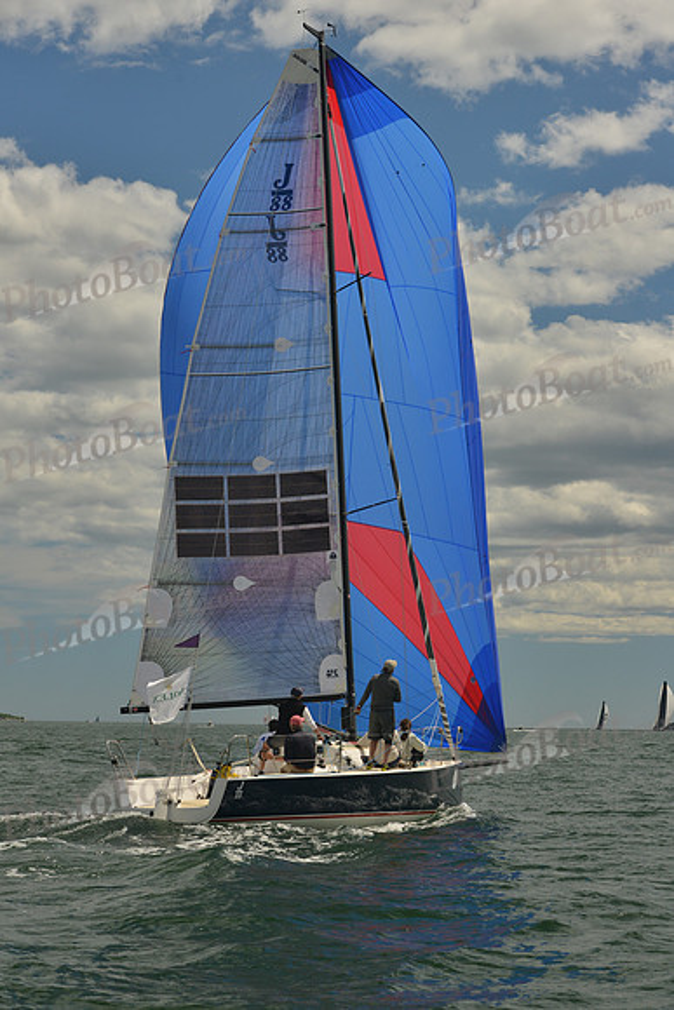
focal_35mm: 70
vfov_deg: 28.8
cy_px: 505
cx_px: 337
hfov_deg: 19.5
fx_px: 1965
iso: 400
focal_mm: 70
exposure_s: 1/1000
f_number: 7.1
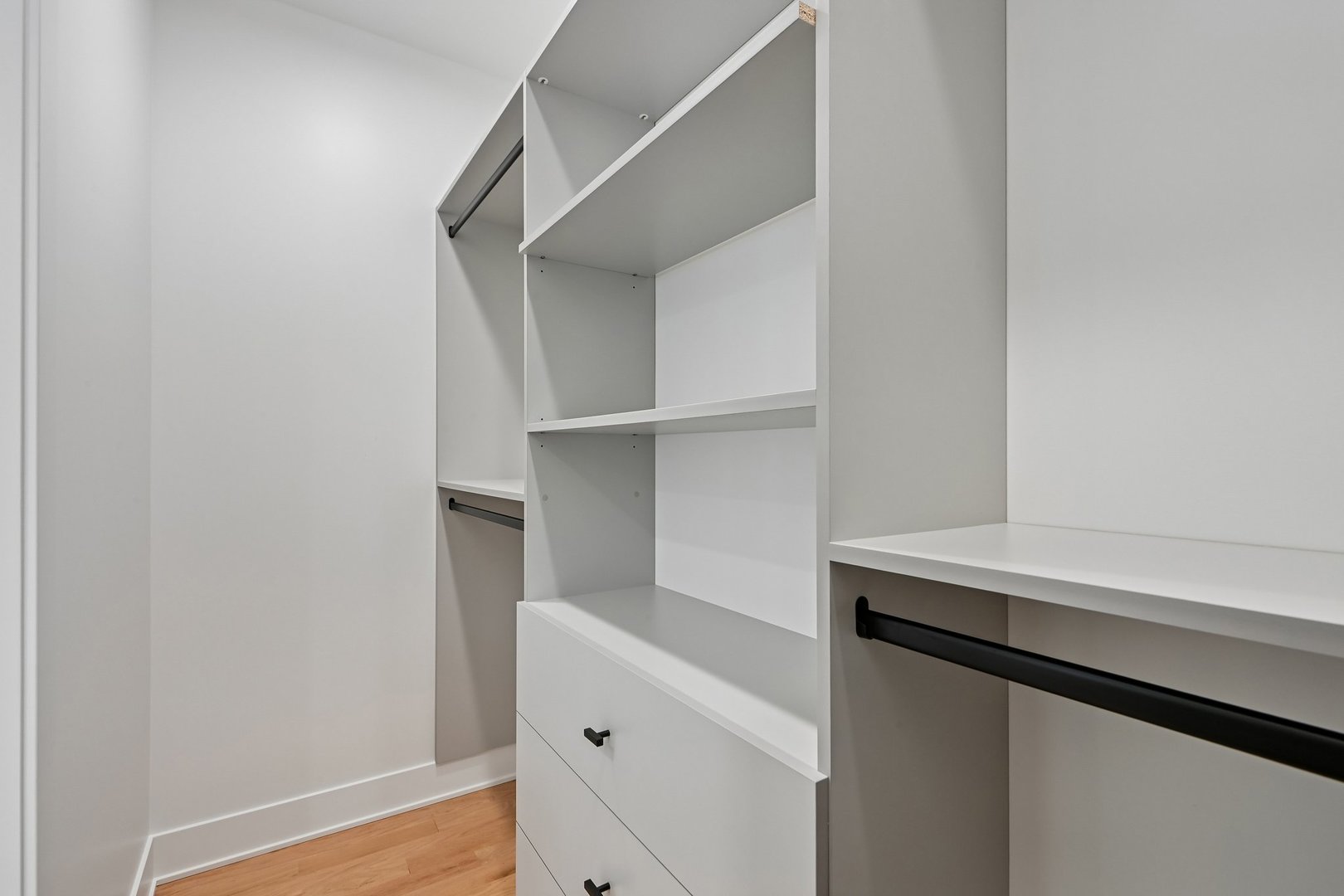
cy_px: 448
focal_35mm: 16
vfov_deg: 73.7
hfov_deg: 96.7
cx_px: 672
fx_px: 597
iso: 400
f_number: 13
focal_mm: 16
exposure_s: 1/8
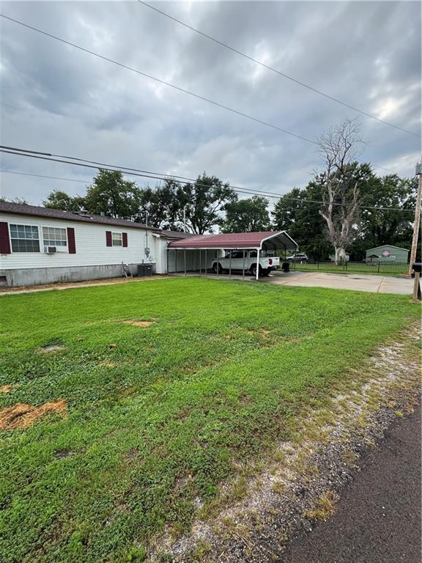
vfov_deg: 102.1
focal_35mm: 14
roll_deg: -0.4
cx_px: 211
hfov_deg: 85.7
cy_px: 282
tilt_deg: -6.0
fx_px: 228
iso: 50
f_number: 2.2
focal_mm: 2.22
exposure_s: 1/796
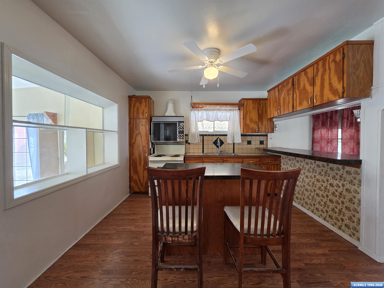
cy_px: 144
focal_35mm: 13
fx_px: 144
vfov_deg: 89.9
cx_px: 192
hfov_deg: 106.2
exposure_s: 1/120
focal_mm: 2.2
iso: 160
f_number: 1.9
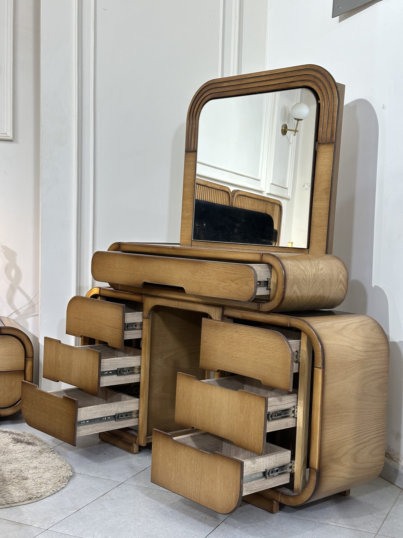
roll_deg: -1.2
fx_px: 745
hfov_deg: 30.3
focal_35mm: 48
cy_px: 269
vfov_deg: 39.7
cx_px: 202
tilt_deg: -4.3
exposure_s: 1/100
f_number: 1.78
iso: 64
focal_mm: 6.86
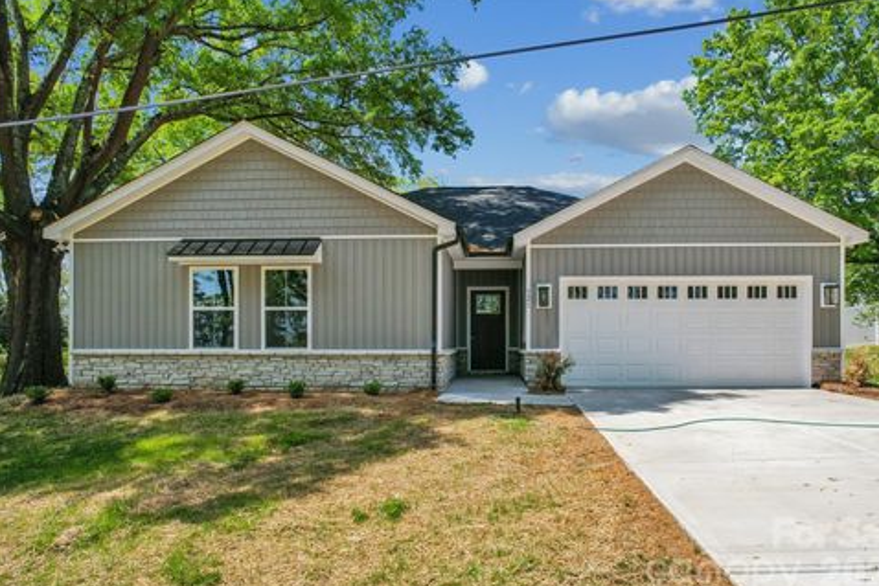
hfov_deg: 76.1
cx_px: 456
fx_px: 562
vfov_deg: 55.1
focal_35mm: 23
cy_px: 299
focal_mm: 8.4
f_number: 2.8
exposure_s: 1/240
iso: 100
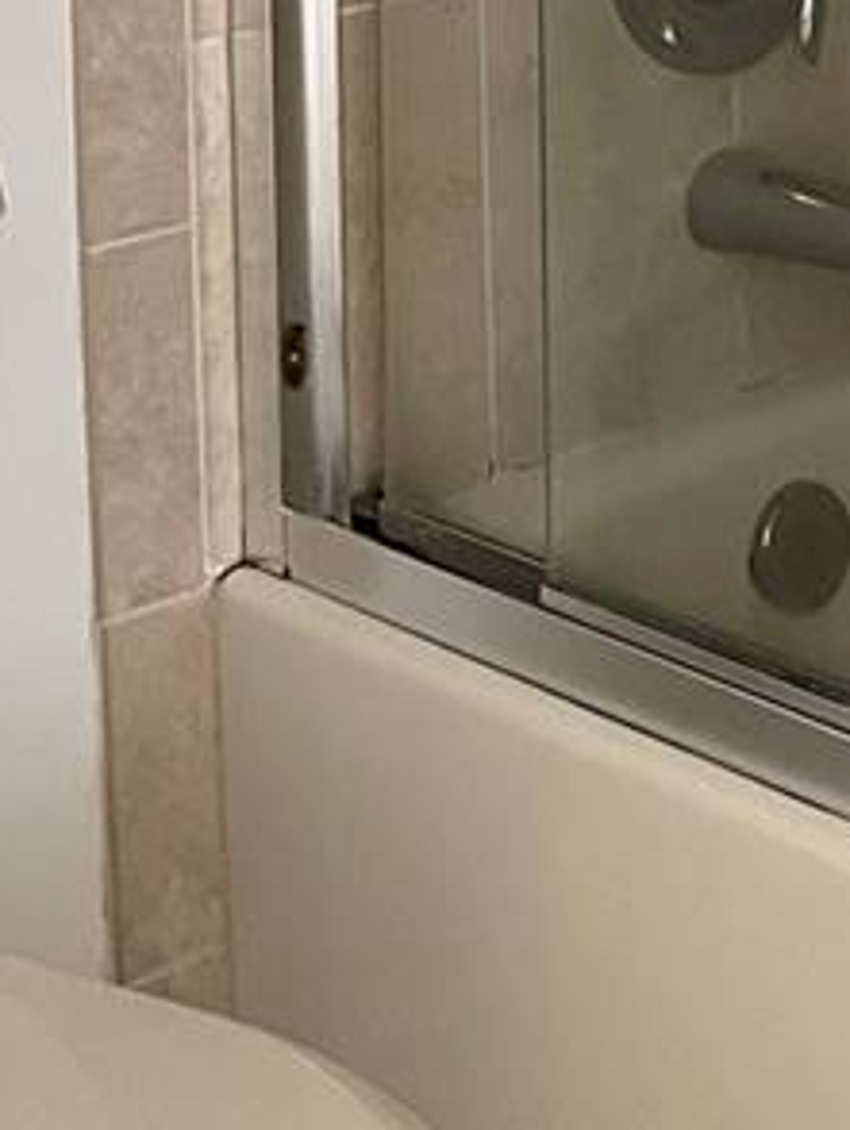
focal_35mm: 102
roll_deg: +1.6
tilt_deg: -5.7
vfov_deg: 17.9
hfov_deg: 14.1
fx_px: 3335
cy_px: -377
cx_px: 977
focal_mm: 5.1
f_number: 1.6
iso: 500
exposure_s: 1/49
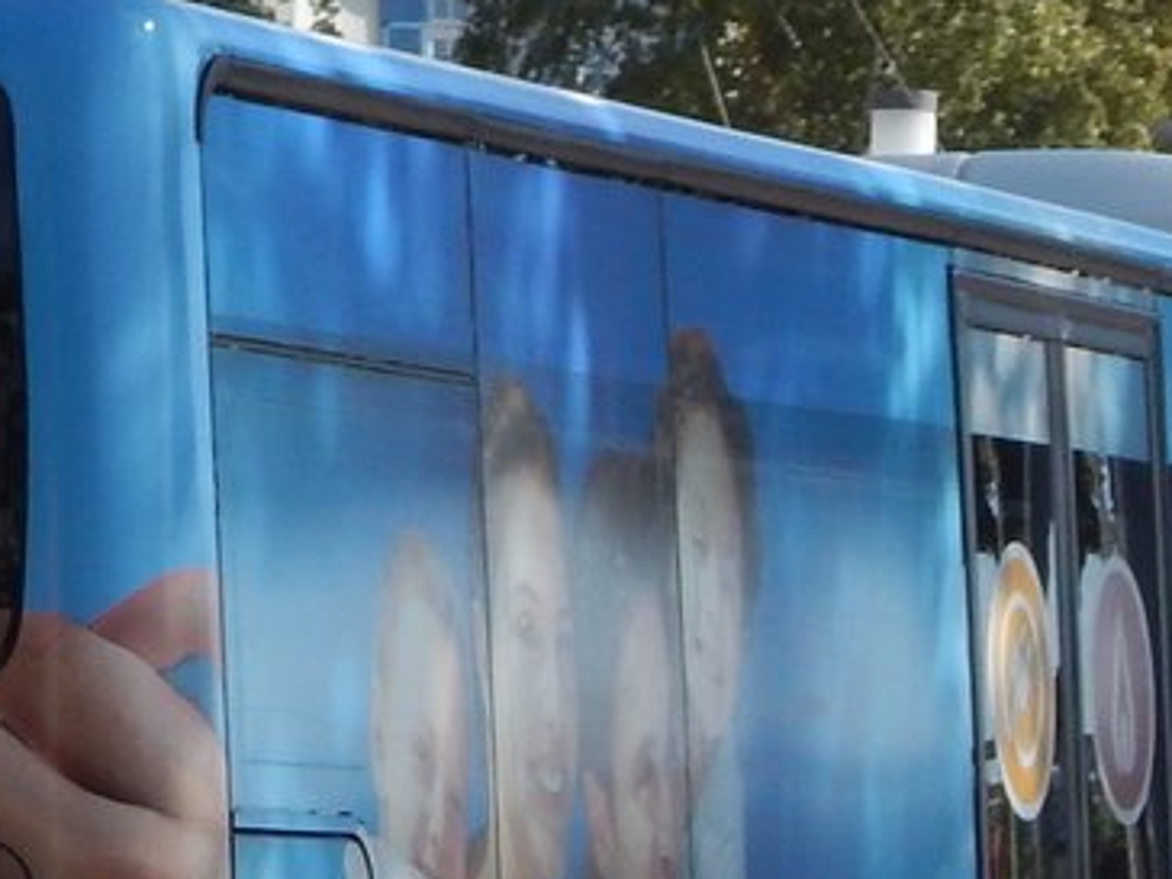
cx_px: 135
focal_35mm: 280
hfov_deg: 7.1
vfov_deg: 5.3
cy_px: 876
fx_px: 9480
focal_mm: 15.3
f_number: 4.3
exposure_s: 1/1000
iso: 125
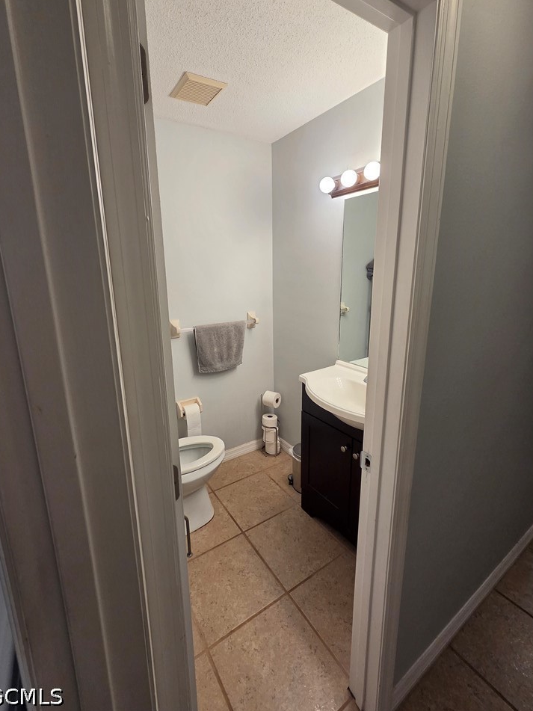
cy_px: 331
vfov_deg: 101.9
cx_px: 256
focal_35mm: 14
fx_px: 287
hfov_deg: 85.6
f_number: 2.2
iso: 160
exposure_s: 1/120
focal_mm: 2.2
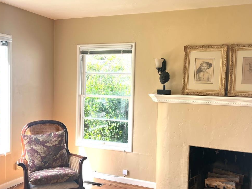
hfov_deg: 46.8
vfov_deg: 35.9
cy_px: 100
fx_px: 291
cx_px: 133
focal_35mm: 40
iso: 50
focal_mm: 5.7
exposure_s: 1/397
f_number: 1.5
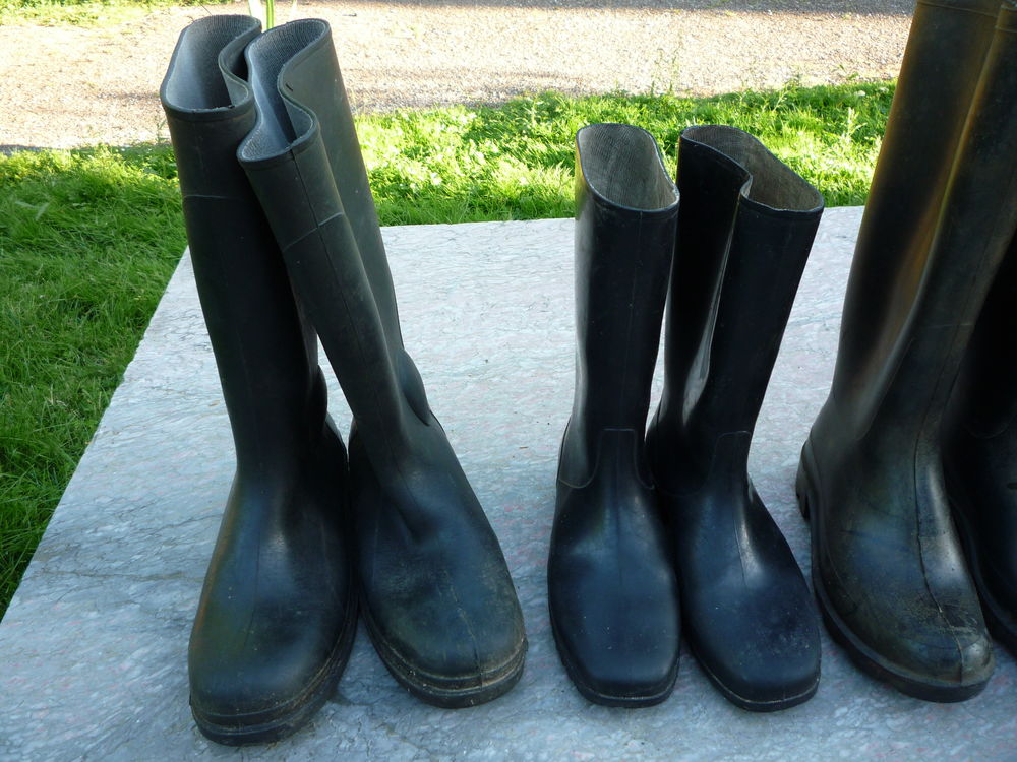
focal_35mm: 30
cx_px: 508
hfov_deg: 60.0
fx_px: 881
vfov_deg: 46.8
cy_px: 381
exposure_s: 1/50
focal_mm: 5.2
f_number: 3.3
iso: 100
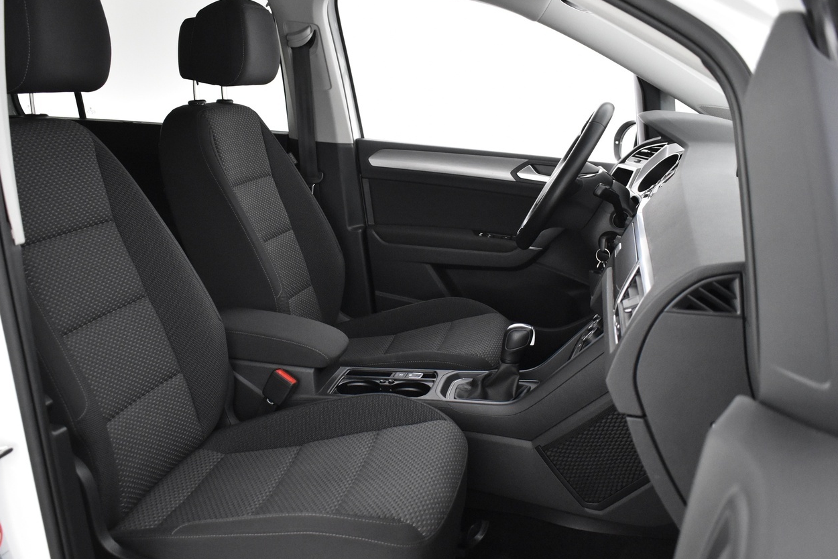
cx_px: 381
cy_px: 300
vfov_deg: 37.8
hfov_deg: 54.4
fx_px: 815
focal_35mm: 35
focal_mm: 18
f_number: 3.5
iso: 2800
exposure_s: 1/30
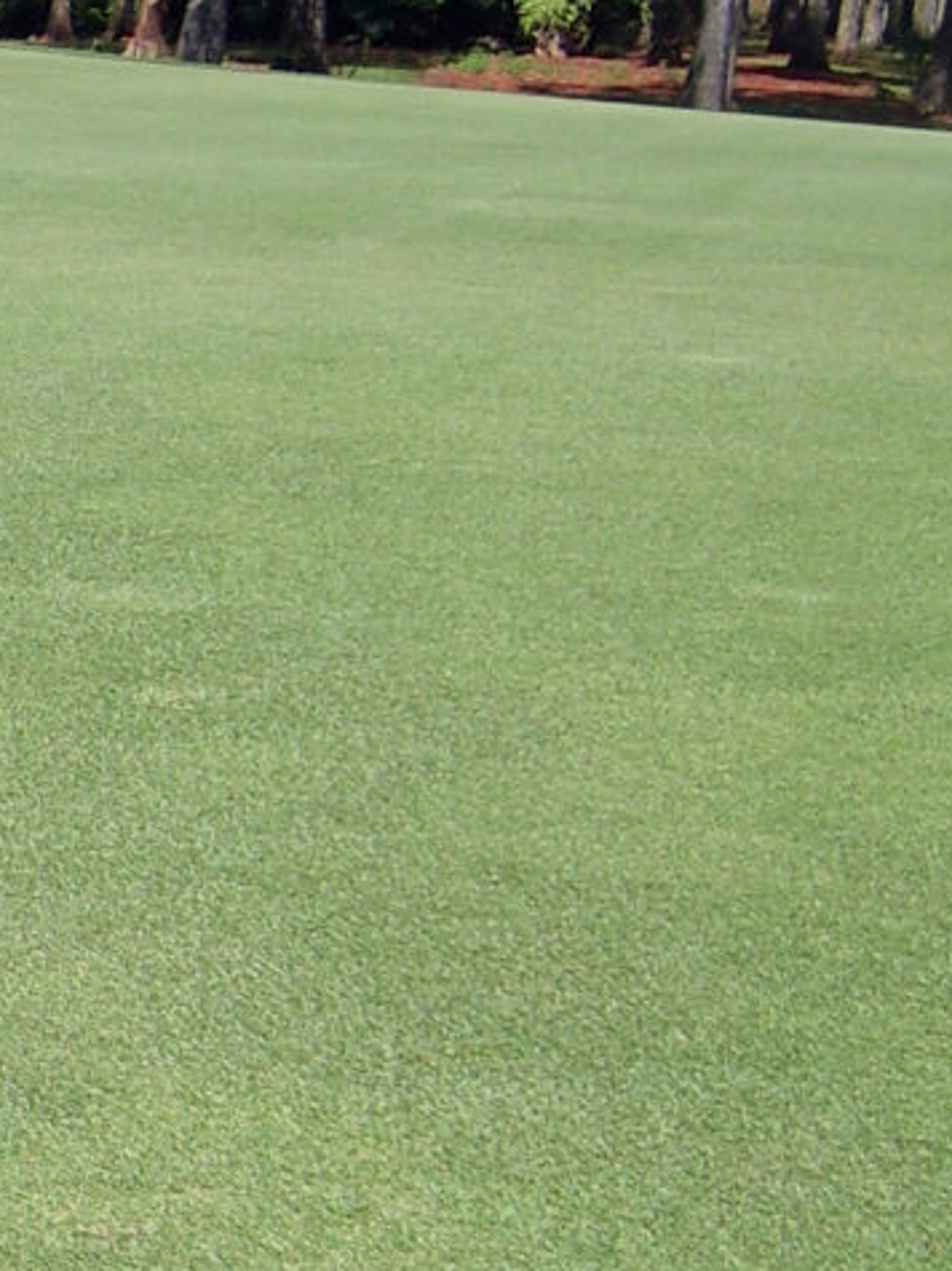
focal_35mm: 118
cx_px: -572
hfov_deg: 11.9
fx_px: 4329
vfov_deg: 16.6
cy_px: 888
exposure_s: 1/180
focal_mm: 5.8
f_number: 7.1
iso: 50
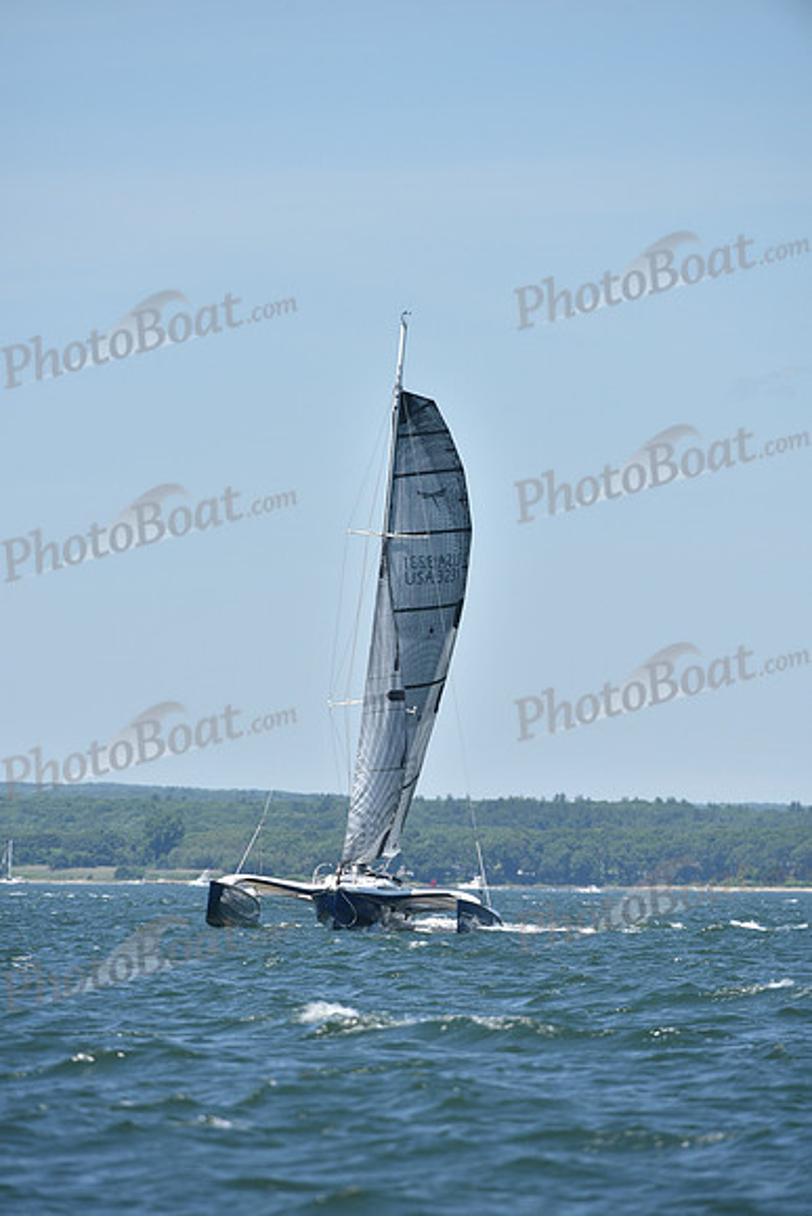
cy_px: 608
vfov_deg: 5.2
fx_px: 13524
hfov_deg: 3.4
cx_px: 406
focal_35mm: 400
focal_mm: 400
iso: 250
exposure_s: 1/1000
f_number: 6.3
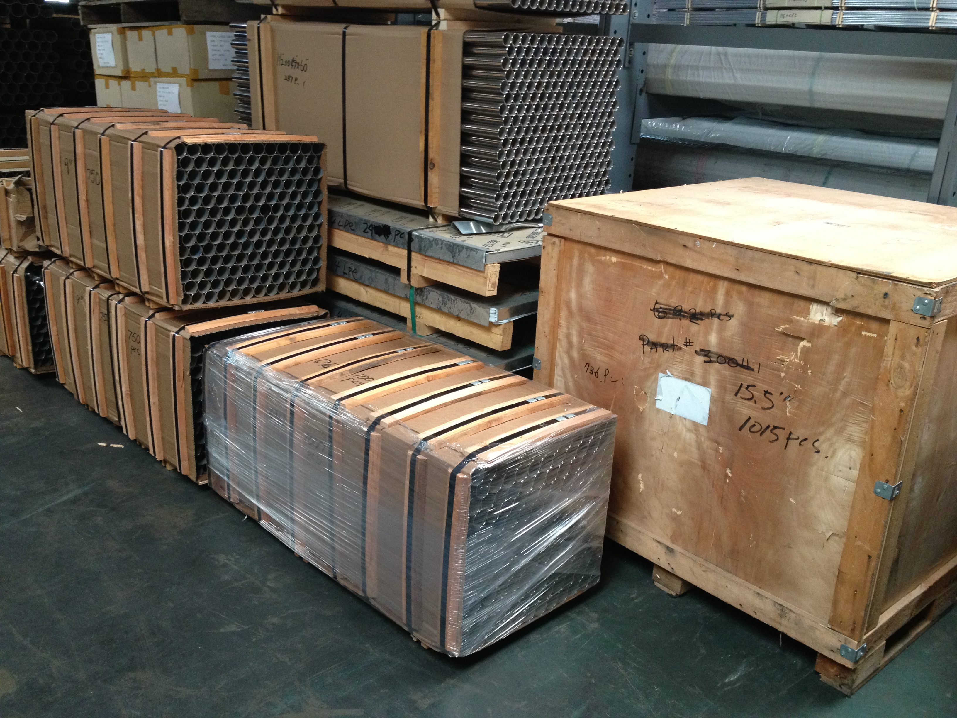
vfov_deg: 40.7
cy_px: 359
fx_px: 968
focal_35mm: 35
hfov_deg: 52.6
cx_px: 478
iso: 200
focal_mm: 4.28
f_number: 2.4
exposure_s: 1/20
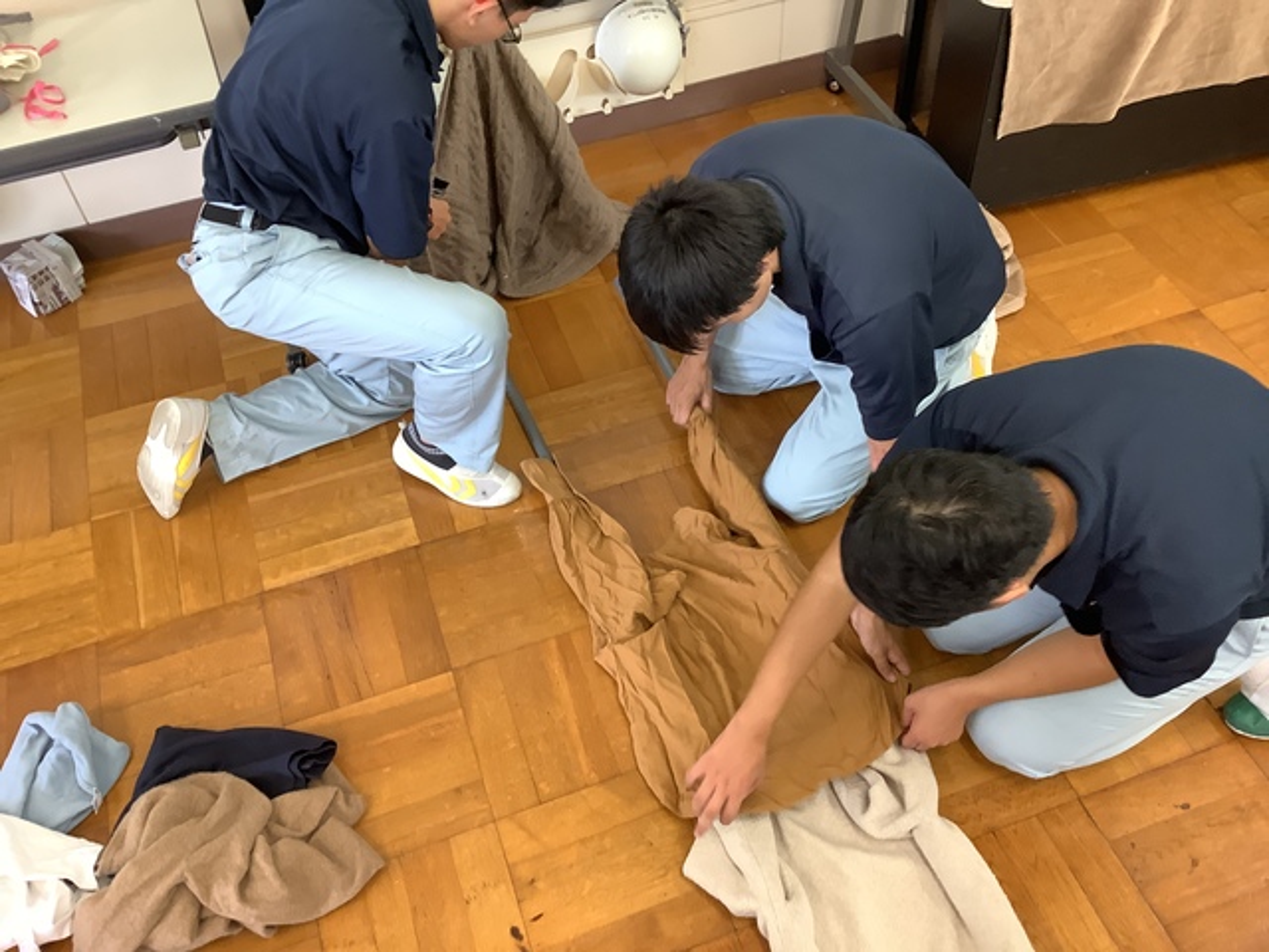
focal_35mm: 31
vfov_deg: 45.4
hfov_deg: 58.4
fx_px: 1136
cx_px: 634
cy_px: 476
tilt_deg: -50.3
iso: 160
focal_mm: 3.3
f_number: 2.4
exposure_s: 1/60
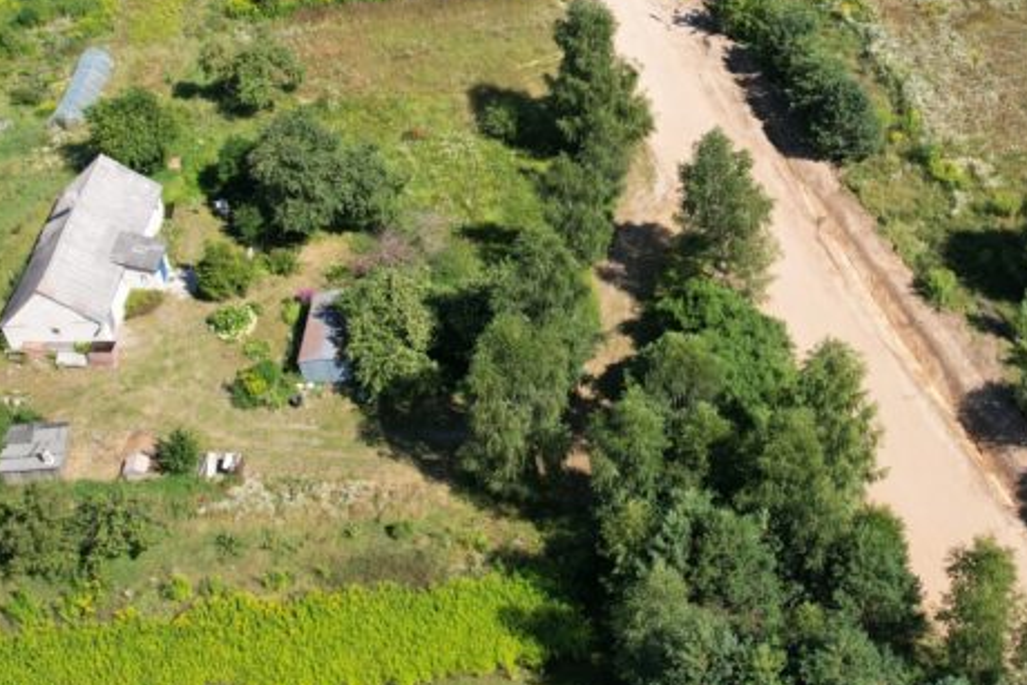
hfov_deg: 39.3
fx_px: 1398
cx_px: 770
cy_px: 122
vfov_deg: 26.9
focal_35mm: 49
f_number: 2.8
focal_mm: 8.38
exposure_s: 1/1250
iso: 110
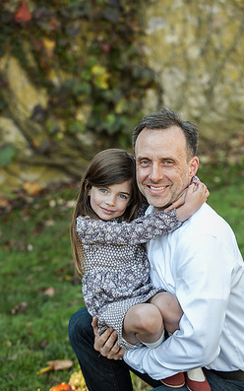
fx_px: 1107
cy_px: 207
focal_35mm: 104
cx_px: 136
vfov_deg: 20.0
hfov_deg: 12.6
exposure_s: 1/320
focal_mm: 90
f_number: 3.5
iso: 500
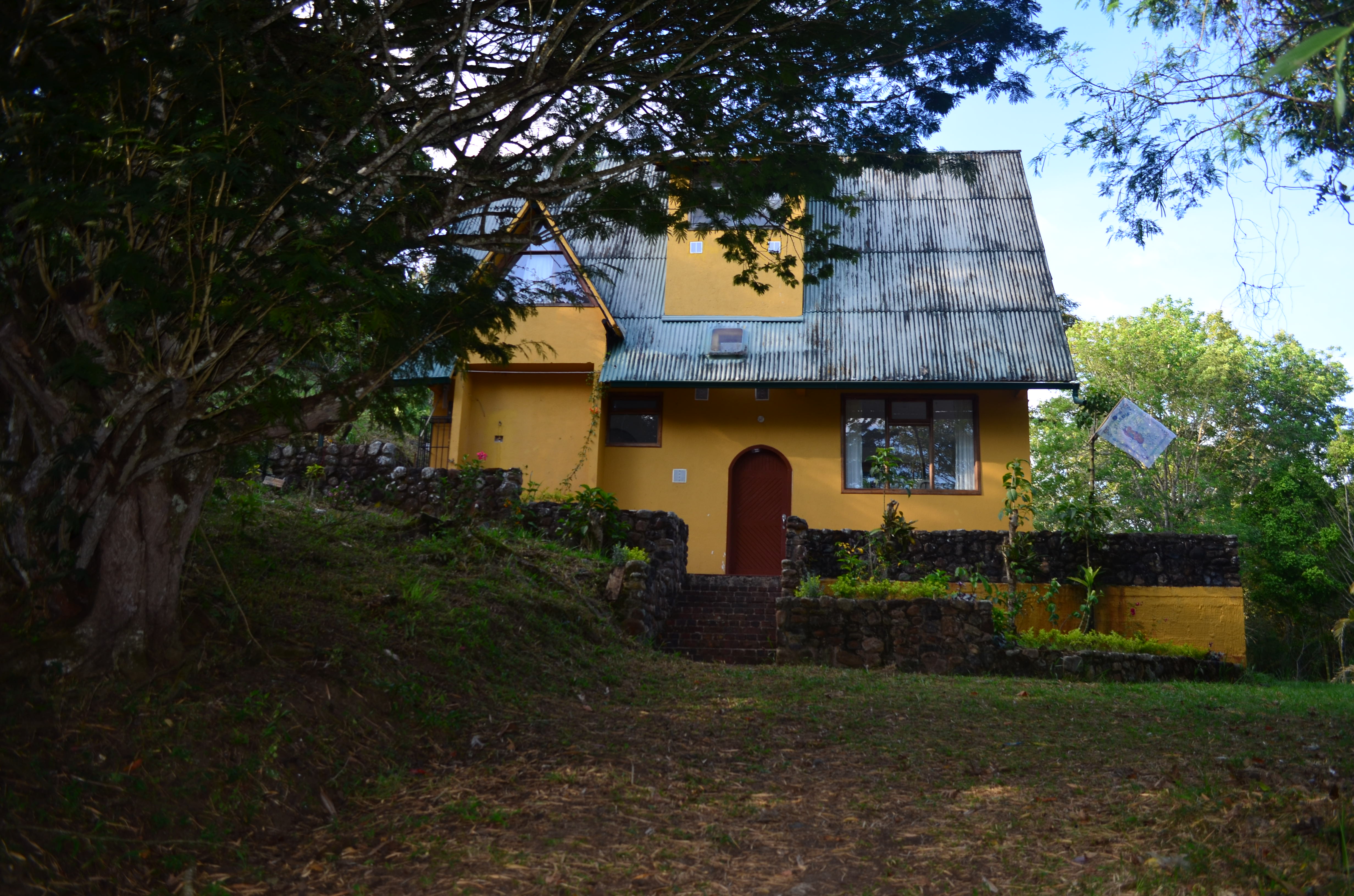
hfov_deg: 67.5
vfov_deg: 47.7
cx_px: 677
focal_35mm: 27
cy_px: 448
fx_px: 1013
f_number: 3.5
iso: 100
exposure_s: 1/160
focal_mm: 18
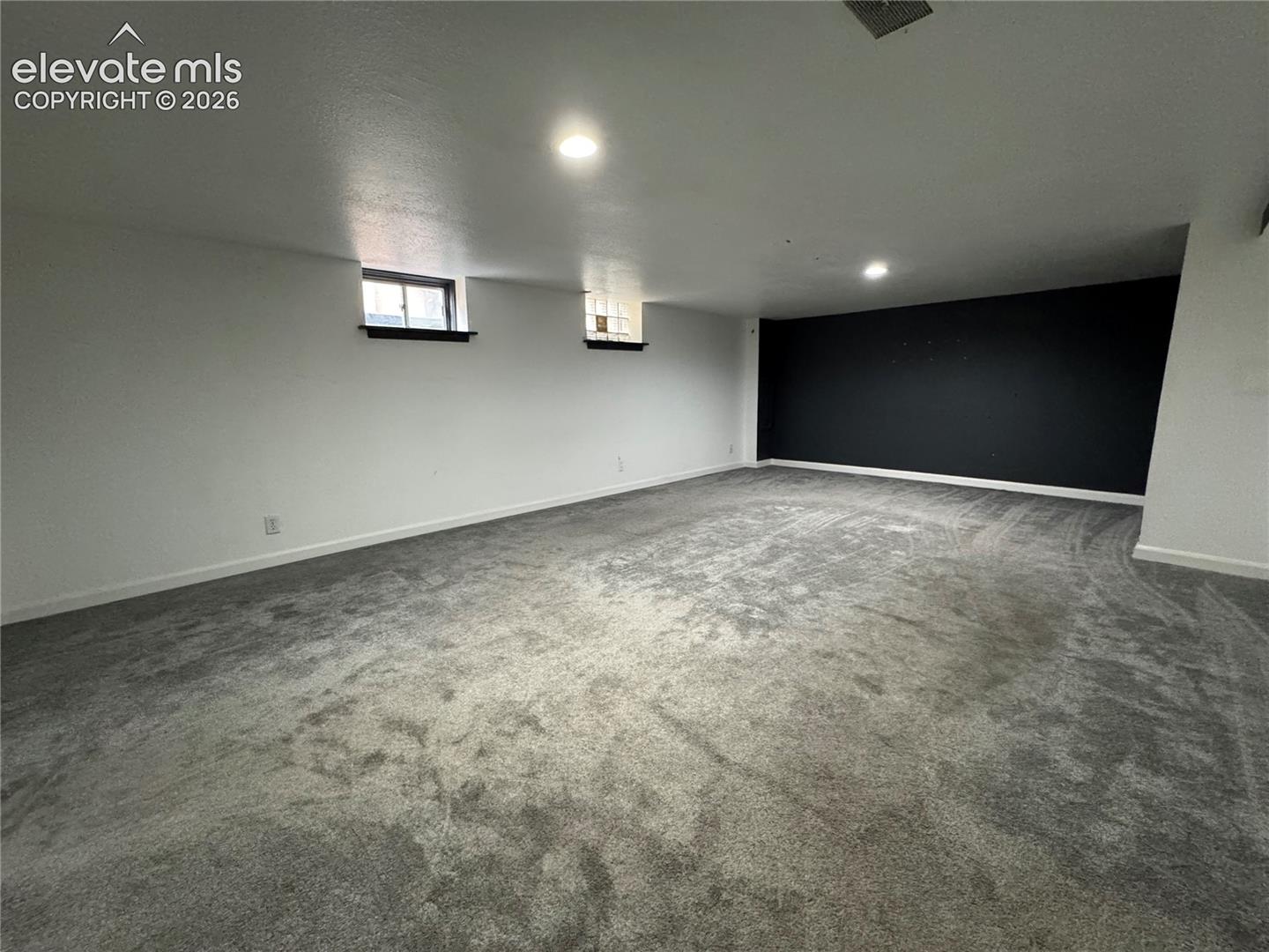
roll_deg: +0.4
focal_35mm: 14
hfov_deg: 102.1
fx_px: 513
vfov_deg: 85.7
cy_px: 476
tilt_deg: -11.4
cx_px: 634
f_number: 2.2
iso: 800
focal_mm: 2.22
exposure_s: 1/60
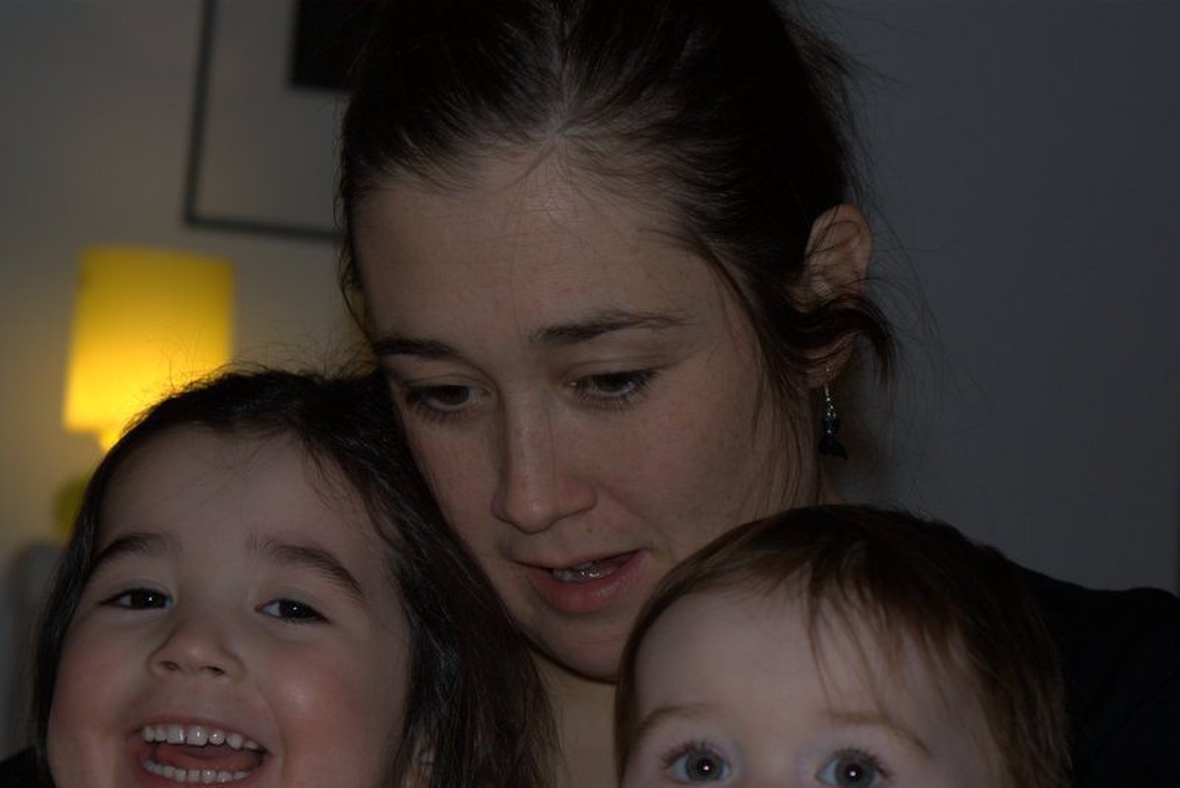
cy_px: 394
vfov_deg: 13.1
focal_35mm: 105
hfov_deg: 19.4
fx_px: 3443
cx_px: 590
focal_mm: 70
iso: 400
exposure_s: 1/125
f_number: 5.6
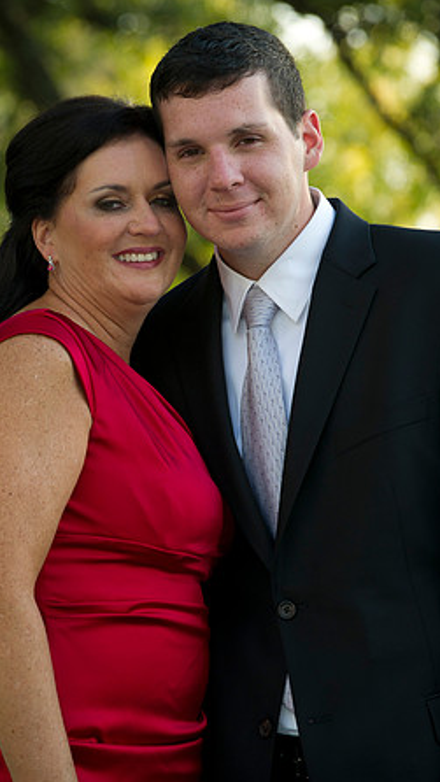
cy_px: 391
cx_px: 234
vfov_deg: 10.2
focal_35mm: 211
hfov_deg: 5.8
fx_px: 4375
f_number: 5.6
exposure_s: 1/125
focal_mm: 200
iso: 320
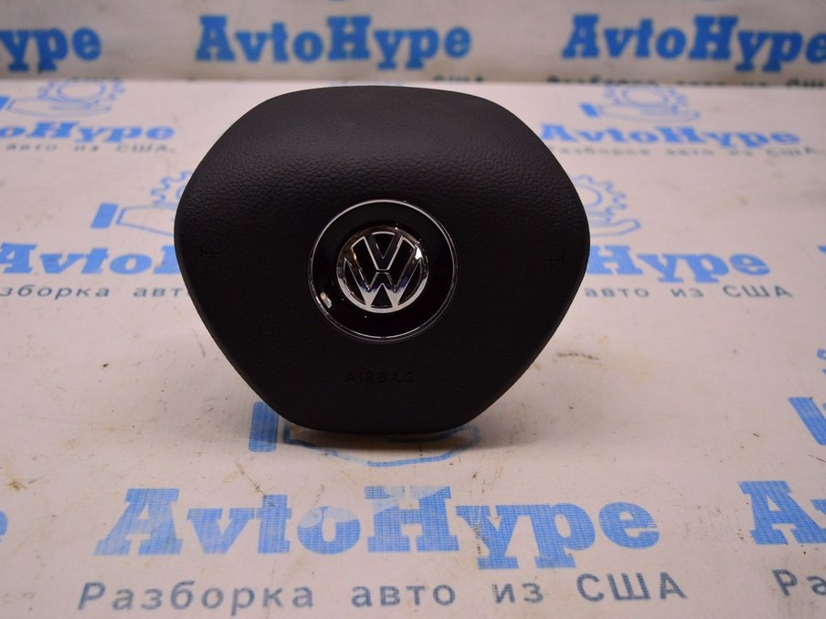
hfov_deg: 49.4
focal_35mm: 38
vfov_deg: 38.1
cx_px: 365
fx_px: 896
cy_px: 309
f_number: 4
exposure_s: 1/400
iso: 1600
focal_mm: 23
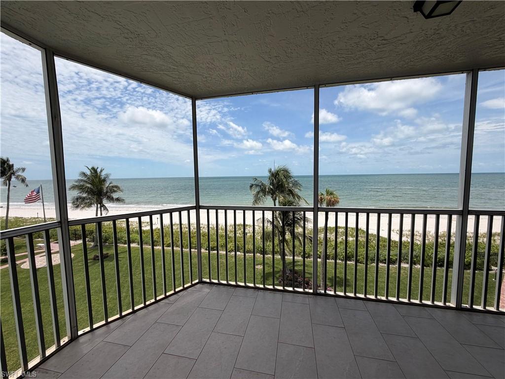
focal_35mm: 14
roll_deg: +1.2
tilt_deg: -4.4
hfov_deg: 102.1
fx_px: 204
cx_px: 252
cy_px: 190
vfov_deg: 85.7
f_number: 2.2
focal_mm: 2.22
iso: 25
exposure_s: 1/770
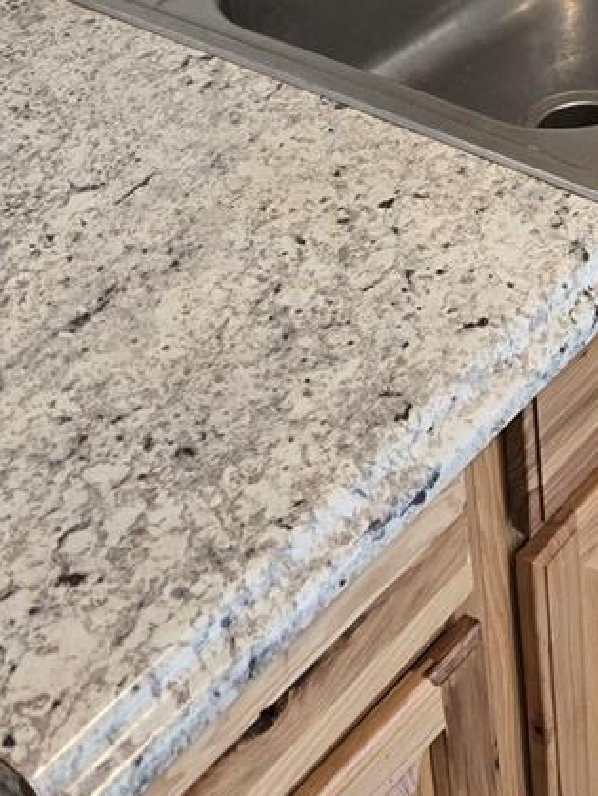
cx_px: 474
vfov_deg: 27.5
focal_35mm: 66
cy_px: -17
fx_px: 1519
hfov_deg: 22.0
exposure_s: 1/120
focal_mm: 5.4
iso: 200
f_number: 1.8
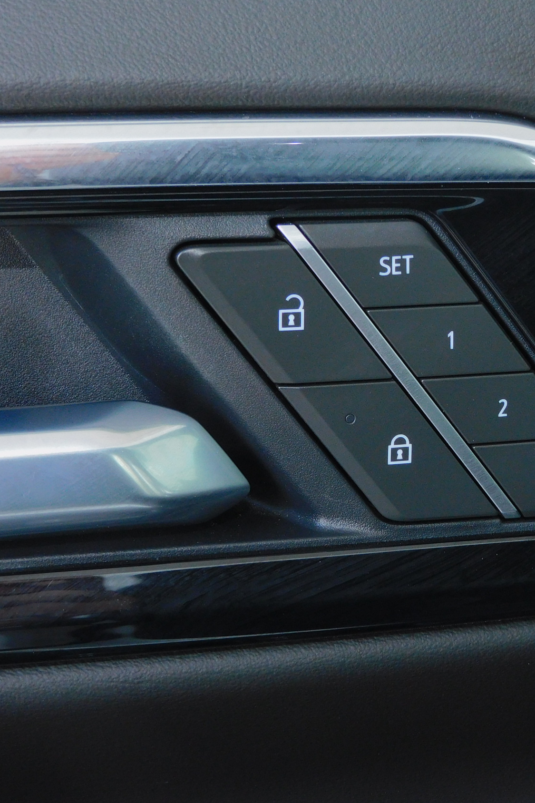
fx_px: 2029
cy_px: 405
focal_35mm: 91
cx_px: 405
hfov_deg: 15.0
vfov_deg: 22.4
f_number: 4.2
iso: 200
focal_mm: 11.6
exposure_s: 1/30
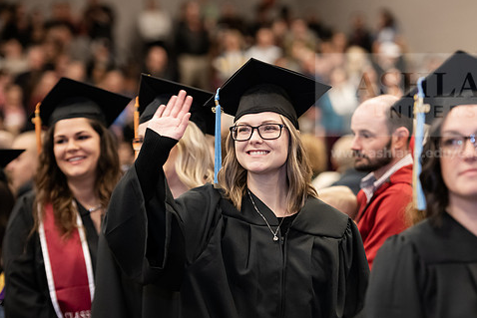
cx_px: 285
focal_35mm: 148
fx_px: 1961
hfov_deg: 13.9
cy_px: 174
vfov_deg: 9.3
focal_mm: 122
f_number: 3.2
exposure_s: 1/200
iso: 2000
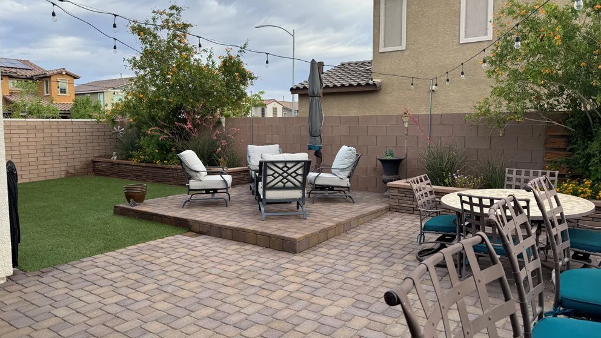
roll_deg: +0.4
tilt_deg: -5.6
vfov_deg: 42.9
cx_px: 299
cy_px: 156
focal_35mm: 27
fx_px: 430
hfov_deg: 69.9
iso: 80
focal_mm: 6.76
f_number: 1.78
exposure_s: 1/1094
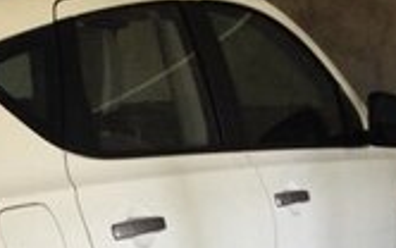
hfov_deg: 14.5
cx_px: -83
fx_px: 1501
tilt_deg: -11.7
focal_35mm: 139
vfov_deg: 9.3
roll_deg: -1.3
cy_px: 330
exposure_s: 1/20
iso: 80
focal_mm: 4.12
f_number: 2.4
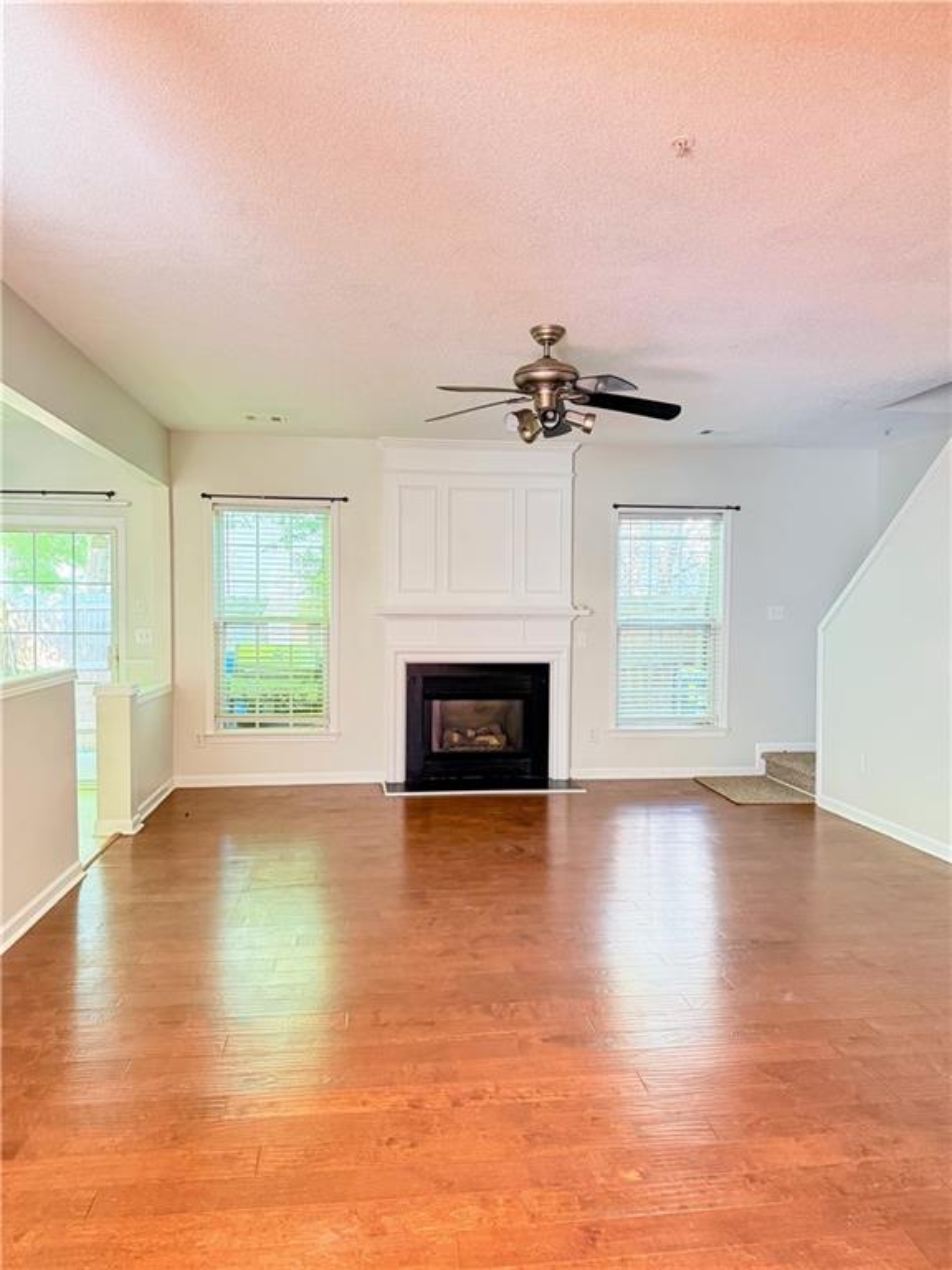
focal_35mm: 24
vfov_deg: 71.6
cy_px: 635
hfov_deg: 56.8
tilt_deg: -2.3
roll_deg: -1.4
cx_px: 476
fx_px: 880
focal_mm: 6.76
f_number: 1.78
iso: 800
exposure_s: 1/60
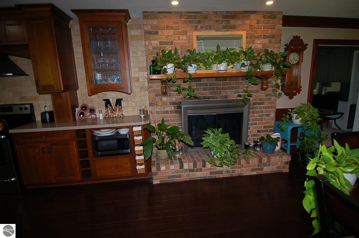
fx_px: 179
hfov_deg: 90.1
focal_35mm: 18
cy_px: 119
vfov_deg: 67.3
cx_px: 180
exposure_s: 1/60
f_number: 4
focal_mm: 12
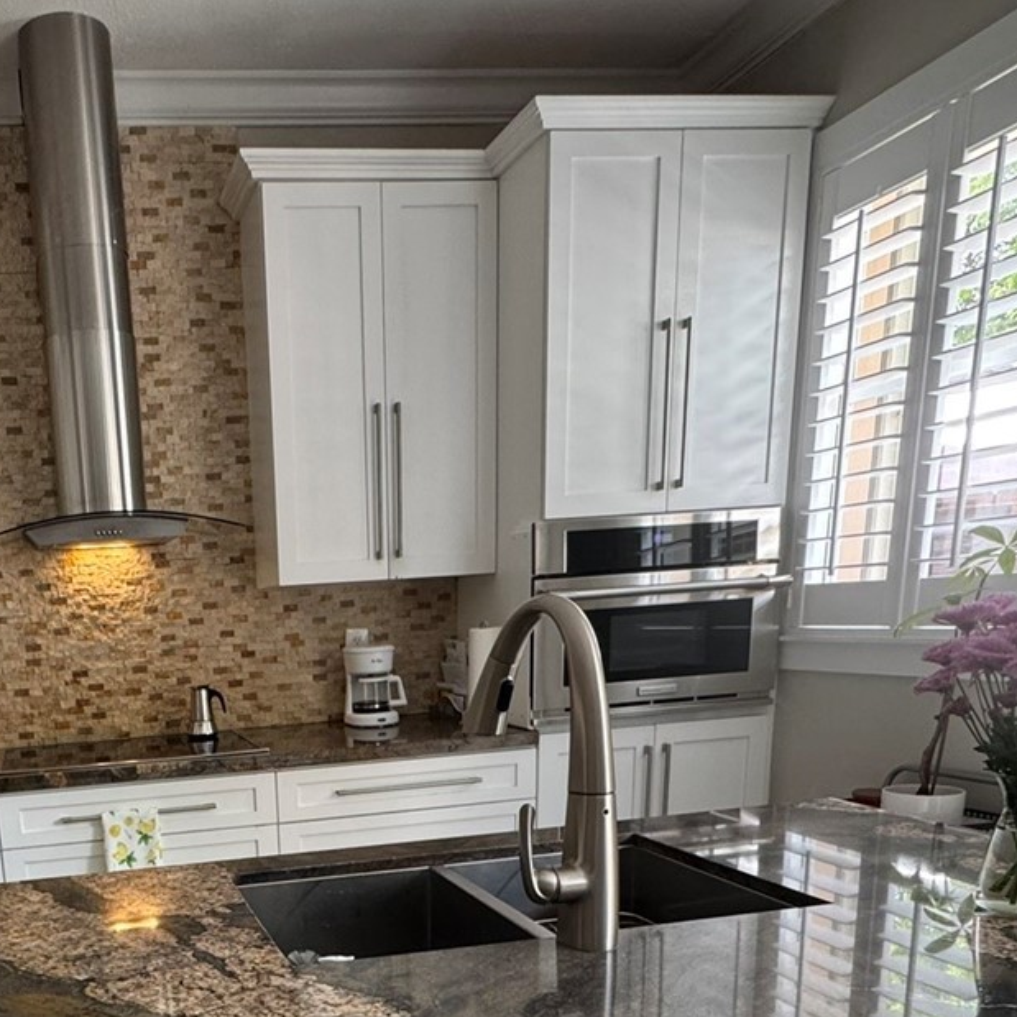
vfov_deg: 46.4
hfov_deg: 48.4
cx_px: 214
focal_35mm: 32
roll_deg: +3.8
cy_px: 904
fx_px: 1064
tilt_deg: -15.9
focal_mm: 2.22
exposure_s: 1/120
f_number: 2.2
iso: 200
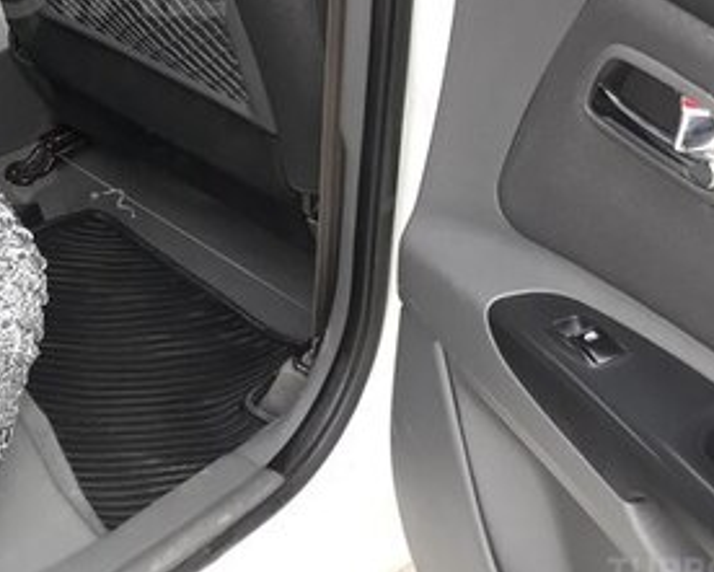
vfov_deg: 23.1
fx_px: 1332
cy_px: -22
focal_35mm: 63
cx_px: -39
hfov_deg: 27.8
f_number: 1.7
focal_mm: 3.71
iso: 50
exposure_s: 1/100
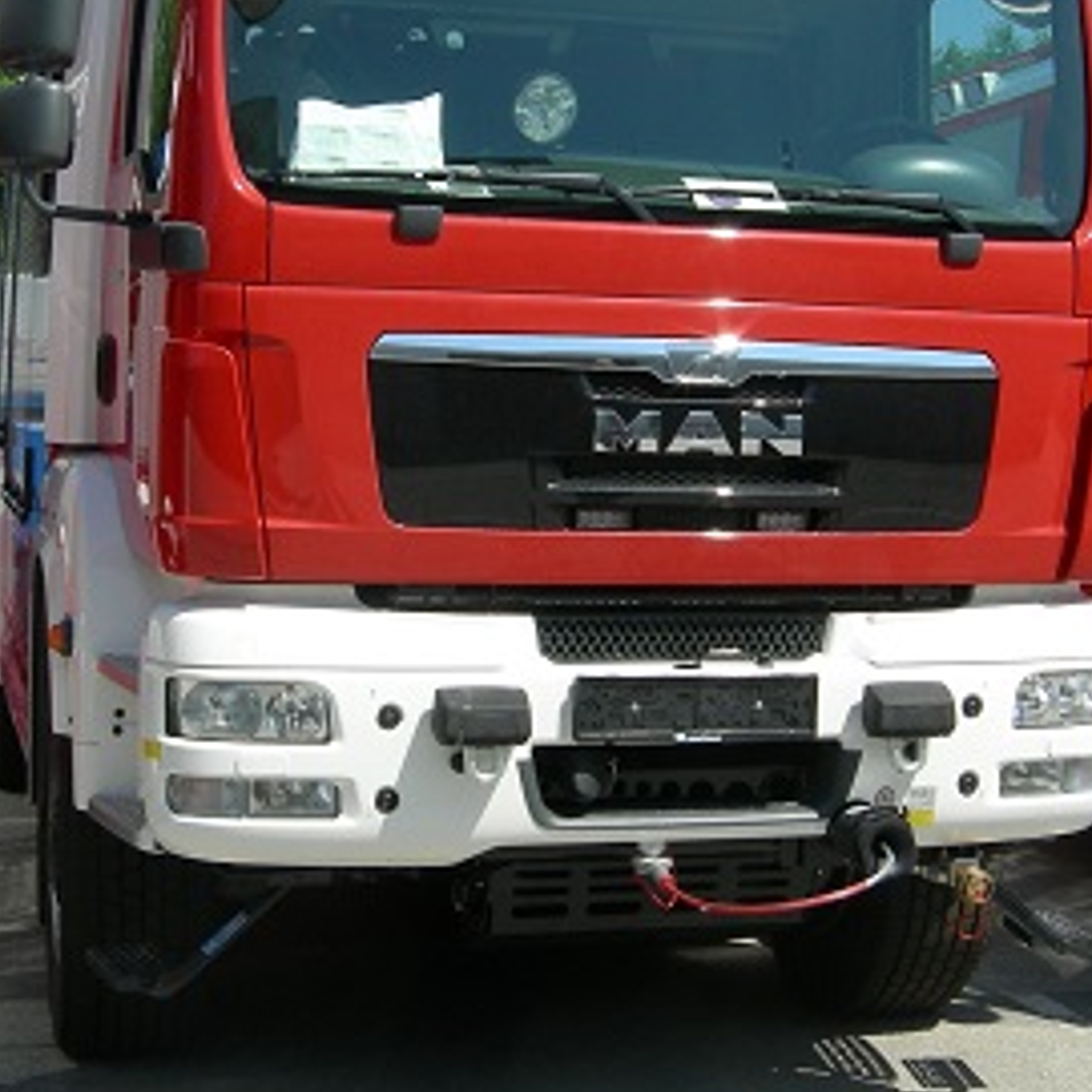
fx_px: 2177
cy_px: 369
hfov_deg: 28.2
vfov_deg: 28.0
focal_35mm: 61
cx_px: 562
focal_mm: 7.5
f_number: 6
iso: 64
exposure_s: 1/269
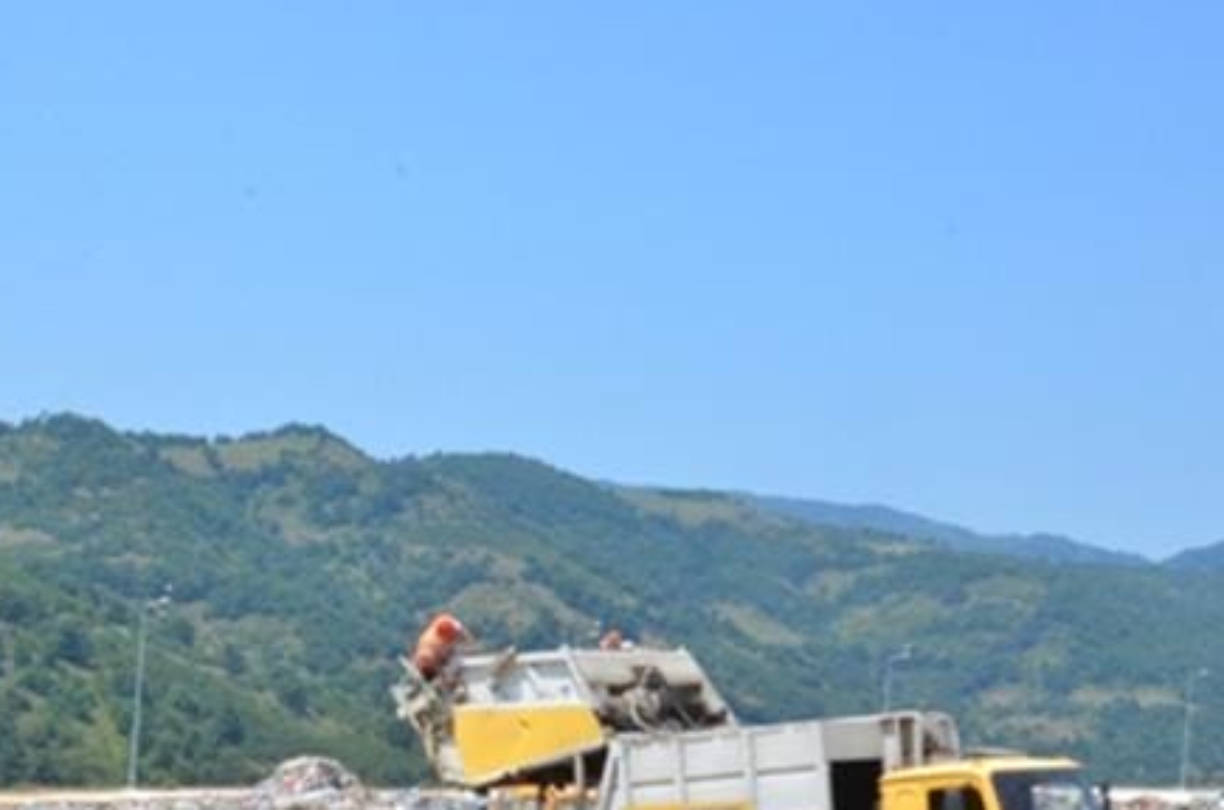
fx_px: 2338
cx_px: 329
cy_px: 669
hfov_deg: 29.0
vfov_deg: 19.4
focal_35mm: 69
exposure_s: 1/250
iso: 1000
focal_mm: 25
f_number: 25
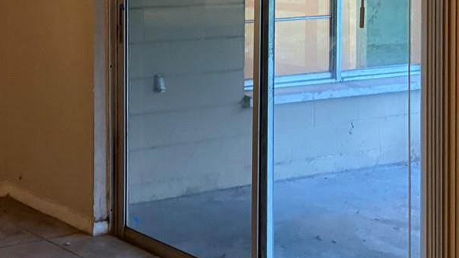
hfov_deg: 24.8
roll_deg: +0.9
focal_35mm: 76
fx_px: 925
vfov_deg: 15.3
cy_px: -57
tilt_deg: +0.1
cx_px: -114
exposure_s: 1/30
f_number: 1.6
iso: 500
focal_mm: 5.96
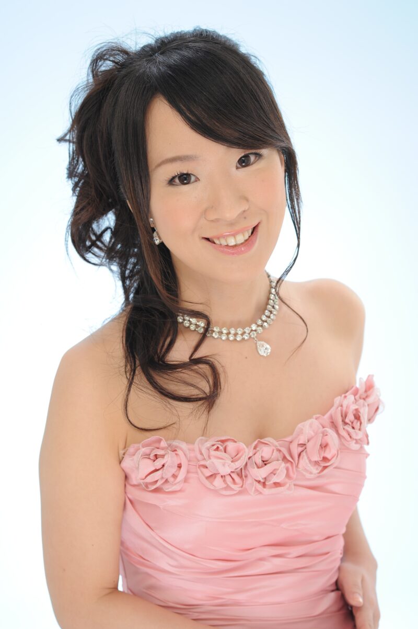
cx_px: 209
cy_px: 314
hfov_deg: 16.0
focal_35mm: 85
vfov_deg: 23.9
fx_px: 1483
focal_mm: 85
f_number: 5.6
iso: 250
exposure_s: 1/125
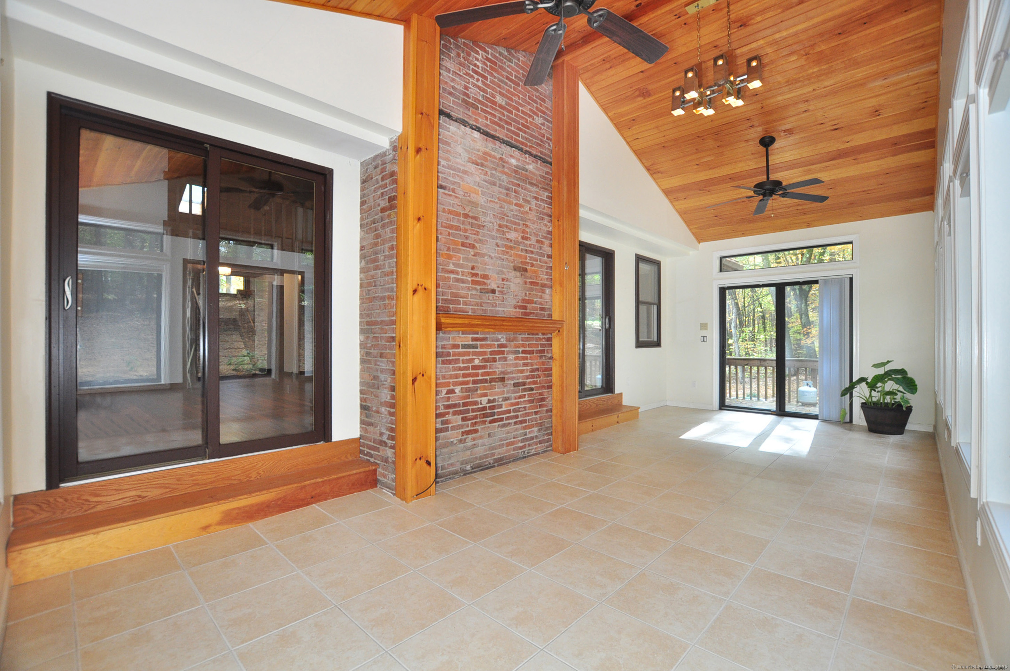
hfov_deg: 100.5
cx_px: 505
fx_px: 420
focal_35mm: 15
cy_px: 336
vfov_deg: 77.2
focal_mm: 10
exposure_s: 1/125
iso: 640
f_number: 4.5
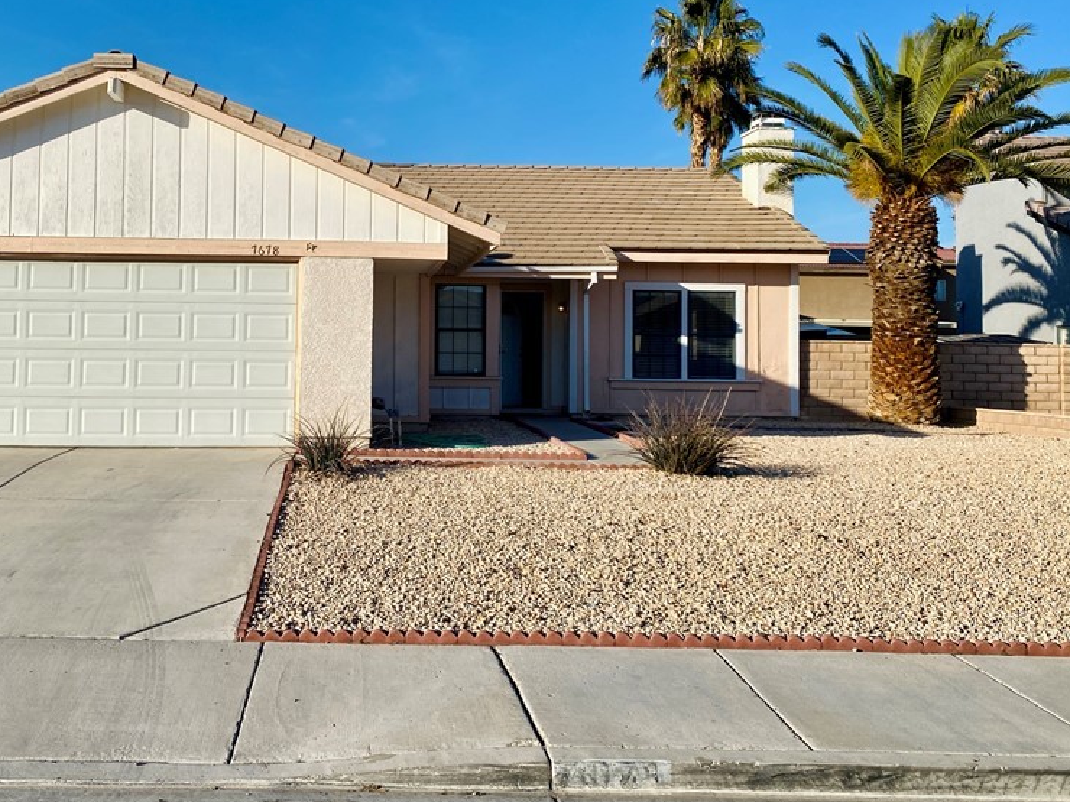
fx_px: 1113
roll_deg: -1.2
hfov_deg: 50.9
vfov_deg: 39.4
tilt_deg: +3.2
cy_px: 303
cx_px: 408
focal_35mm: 36
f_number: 1.8
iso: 32
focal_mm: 4.25
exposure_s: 1/4115
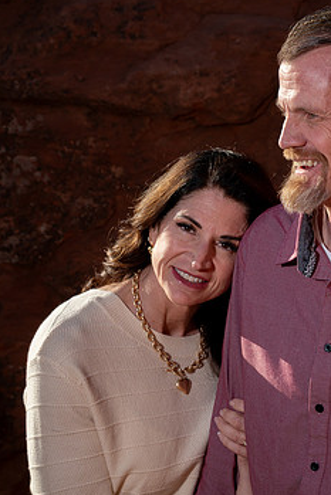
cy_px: 196
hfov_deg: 11.8
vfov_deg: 17.6
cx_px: 276
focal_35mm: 116
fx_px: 1598
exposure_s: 1/320
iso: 200
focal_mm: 62
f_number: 9
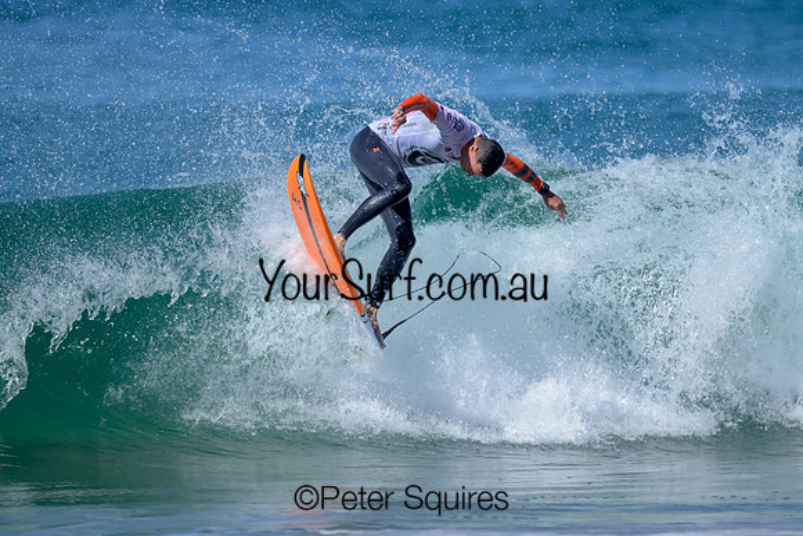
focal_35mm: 1100
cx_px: 432
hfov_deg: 1.9
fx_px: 24537
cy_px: 198
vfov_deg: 1.3
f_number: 6.3
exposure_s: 1/2000
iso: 280
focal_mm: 800
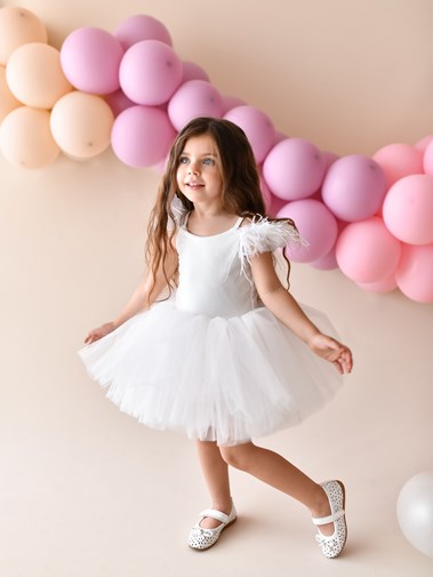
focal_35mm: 39
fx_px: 650
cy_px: 278
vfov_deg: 47.8
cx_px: 214
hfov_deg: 36.8
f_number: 2.2
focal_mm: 35
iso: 320
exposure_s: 1/400
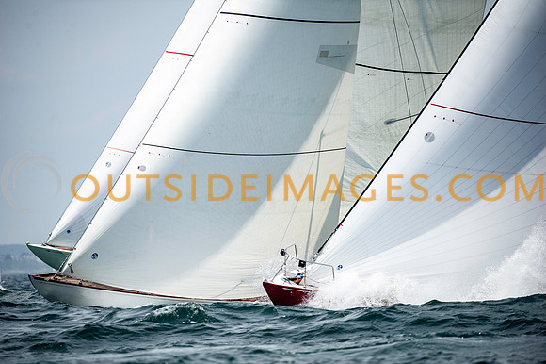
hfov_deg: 5.7
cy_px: 182
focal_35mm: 360
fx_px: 5457
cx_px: 273
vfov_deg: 3.8
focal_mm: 360
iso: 400
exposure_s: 1/3200
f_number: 5
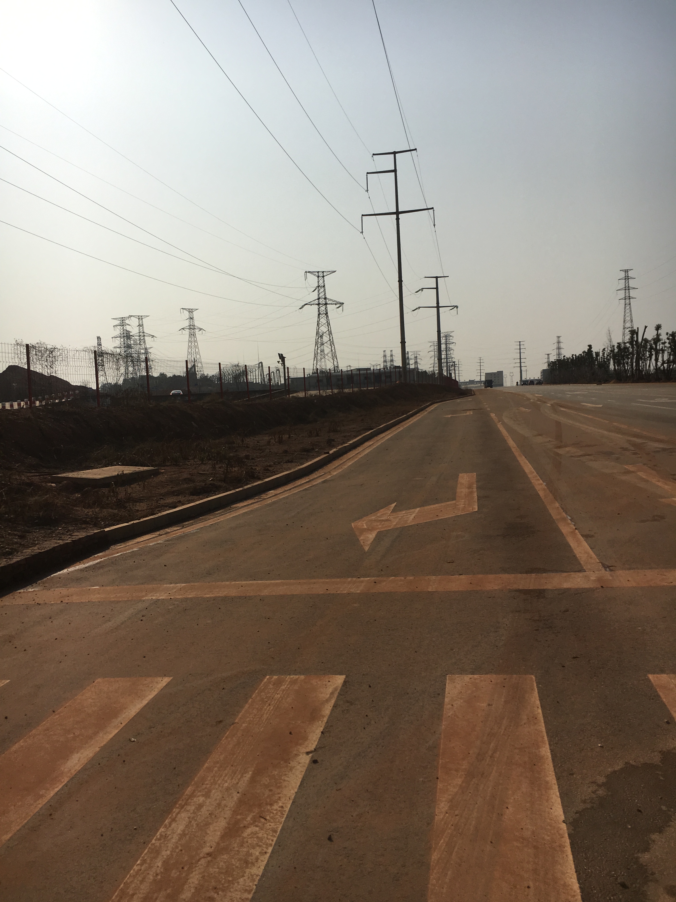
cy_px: 451
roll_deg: +2.0
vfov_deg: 61.7
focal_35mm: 29
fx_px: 755
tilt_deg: -1.9
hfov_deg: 48.2
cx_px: 338
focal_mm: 4.15
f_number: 2.2
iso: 25
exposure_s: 1/5128
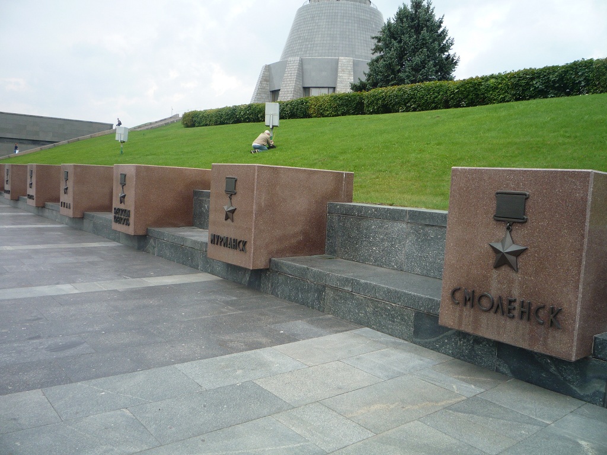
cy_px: 228
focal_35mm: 30
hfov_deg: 60.0
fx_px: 526
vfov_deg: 46.8
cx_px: 304
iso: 100
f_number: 4
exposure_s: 1/160
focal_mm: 5.2
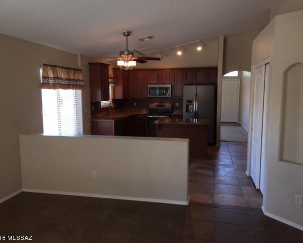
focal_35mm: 31
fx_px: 278
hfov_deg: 57.1
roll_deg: +1.3
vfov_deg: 47.2
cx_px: 149
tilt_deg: -8.2
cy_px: 124
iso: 25
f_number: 2.2
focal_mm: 4.15
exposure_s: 1/33
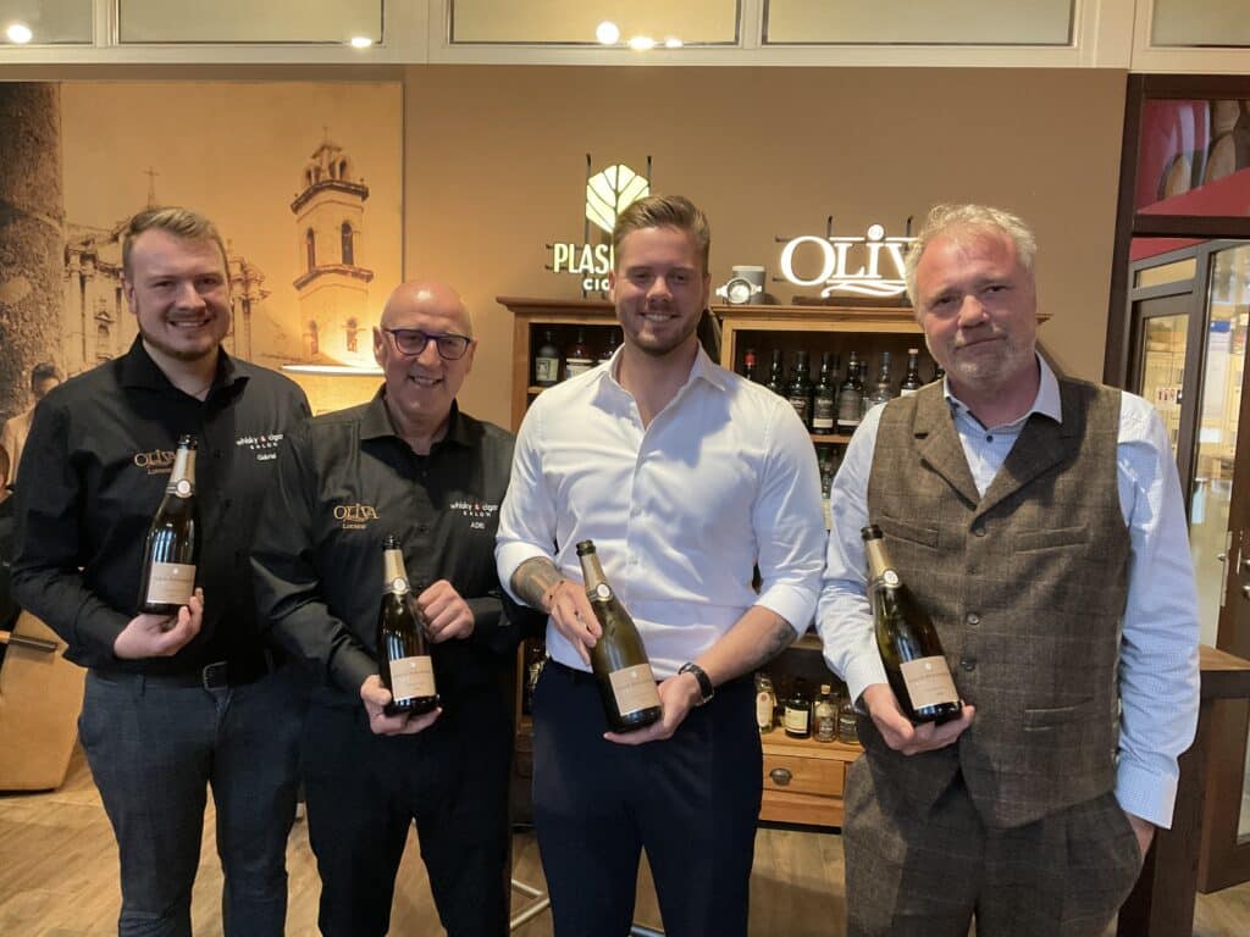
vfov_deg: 48.2
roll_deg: -2.4
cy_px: 468
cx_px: 625
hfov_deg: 61.7
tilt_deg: -5.6
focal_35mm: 29
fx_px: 1047
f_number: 1.8
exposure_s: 1/30
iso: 320
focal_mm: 3
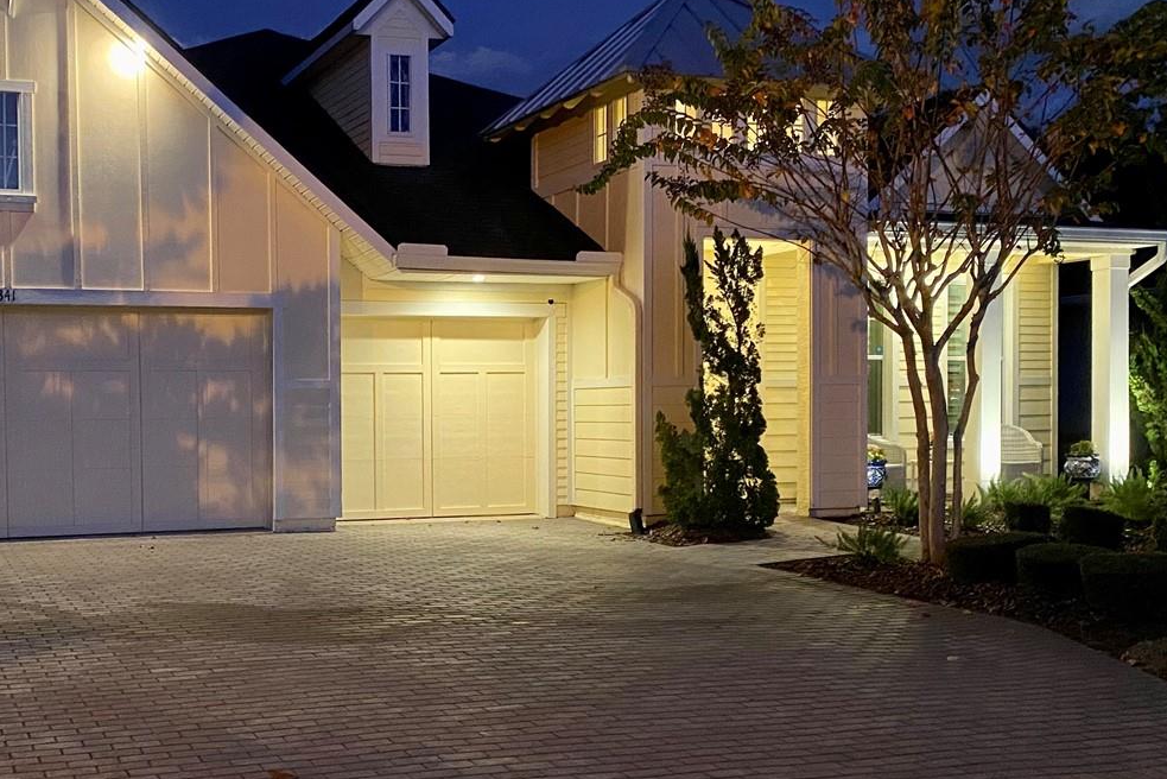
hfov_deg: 43.8
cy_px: 469
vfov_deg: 30.4
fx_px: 1427
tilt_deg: -2.5
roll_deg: +0.2
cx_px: 378
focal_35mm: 44
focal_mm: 4.25
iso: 640
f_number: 1.8
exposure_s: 1/40
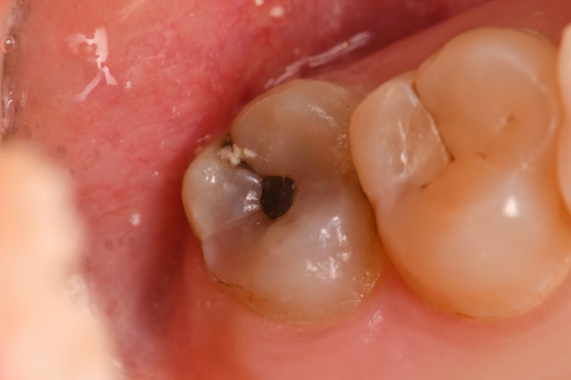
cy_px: 190
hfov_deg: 13.1
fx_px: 2489
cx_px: 286
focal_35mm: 157
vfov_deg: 8.7
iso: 200
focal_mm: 105
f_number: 32
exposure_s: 1/160
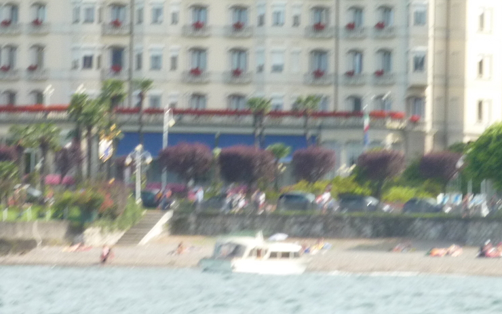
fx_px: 4609
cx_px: 227
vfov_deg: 3.9
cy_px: 38
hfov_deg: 6.2
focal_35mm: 337
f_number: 4.5
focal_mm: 24.1
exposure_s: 1/320
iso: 160
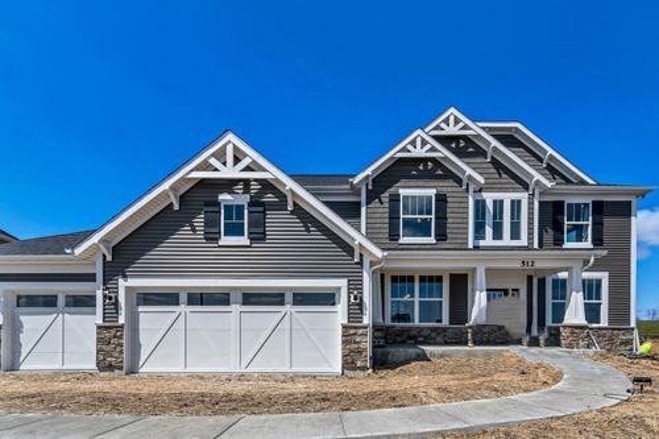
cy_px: 220
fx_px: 256
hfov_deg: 104.3
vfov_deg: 81.2
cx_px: 330
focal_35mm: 14
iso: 200
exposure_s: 1/1000
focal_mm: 14
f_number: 8
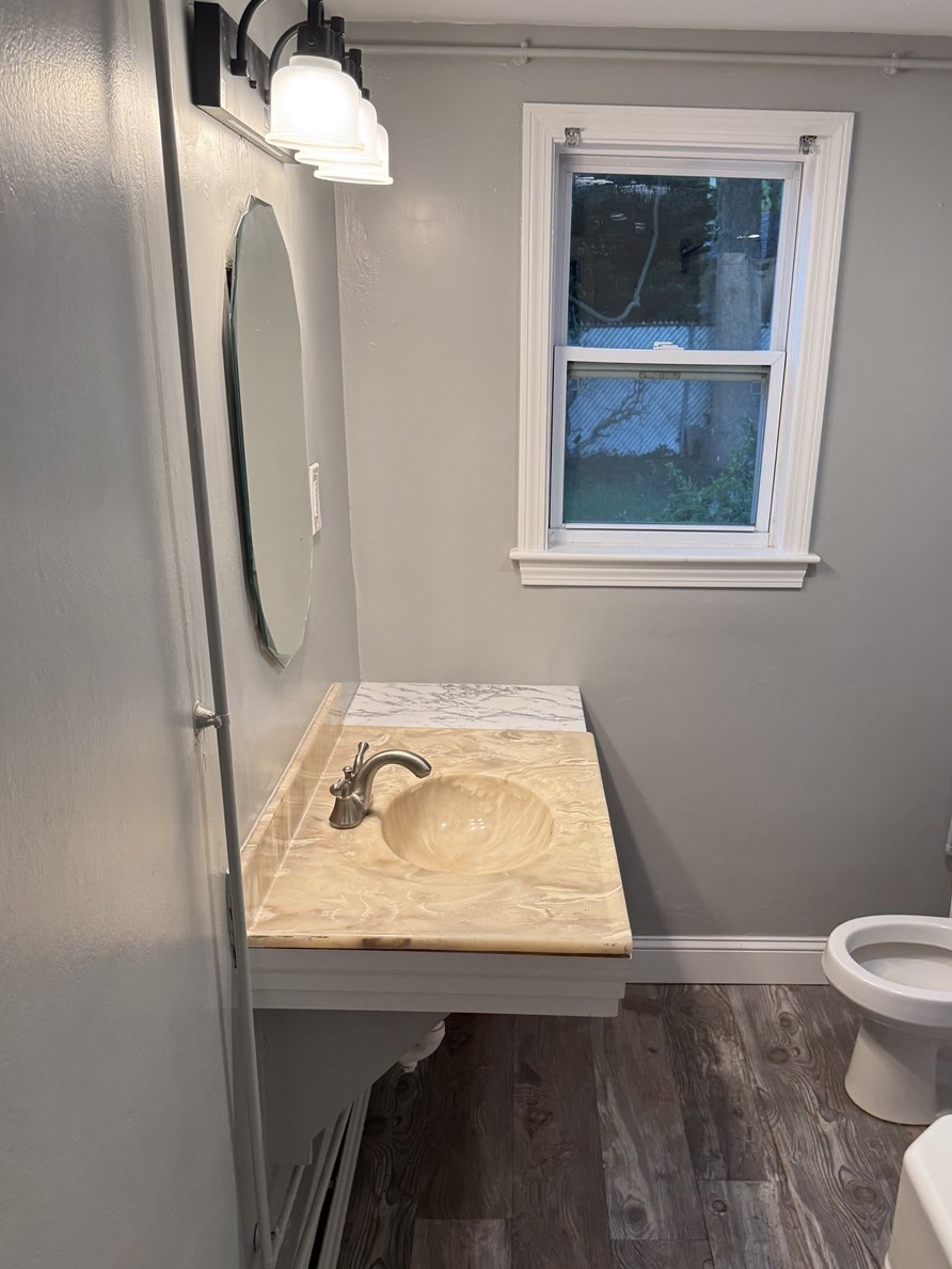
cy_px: 749
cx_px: 556
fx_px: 1137
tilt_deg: -21.0
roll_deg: -1.8
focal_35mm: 31
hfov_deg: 45.3
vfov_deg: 58.0
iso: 100
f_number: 1.78
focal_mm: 6.76
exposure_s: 1/120
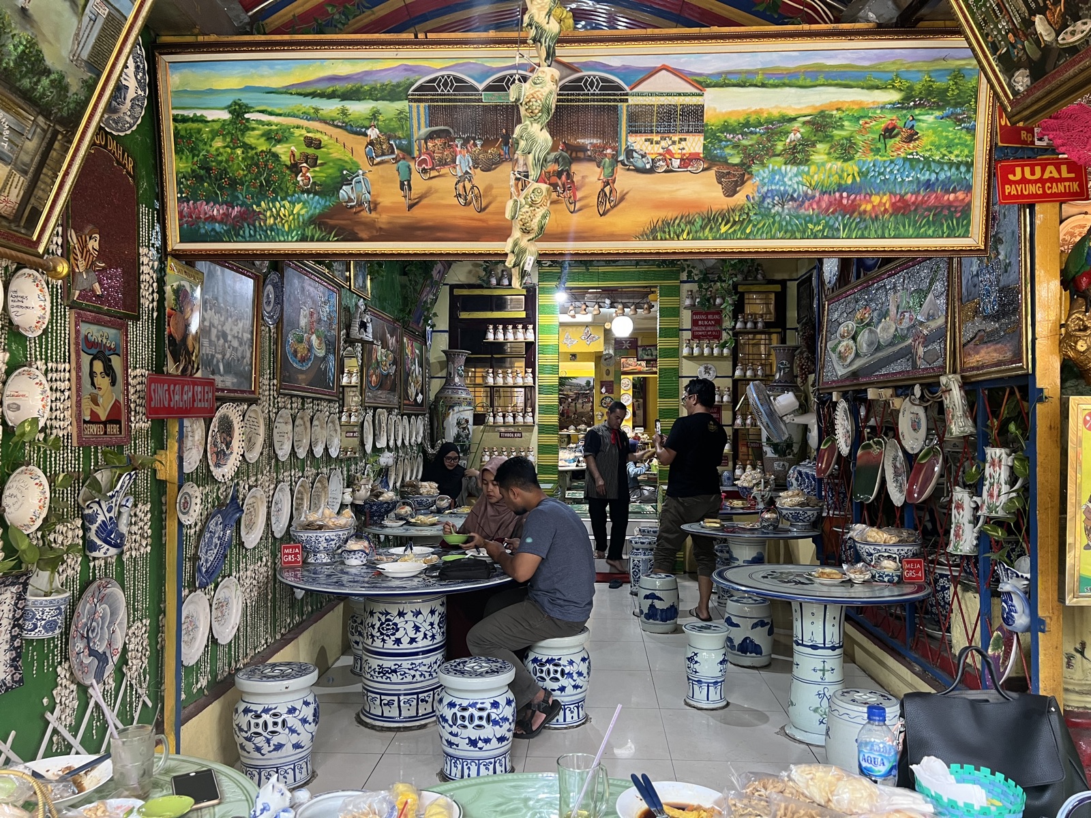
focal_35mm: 26
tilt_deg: +0.1
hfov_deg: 67.3
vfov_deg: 53.1
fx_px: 819
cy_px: 409
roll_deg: -0.1
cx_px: 546
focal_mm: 5.7
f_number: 1.5
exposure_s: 1/50
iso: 125
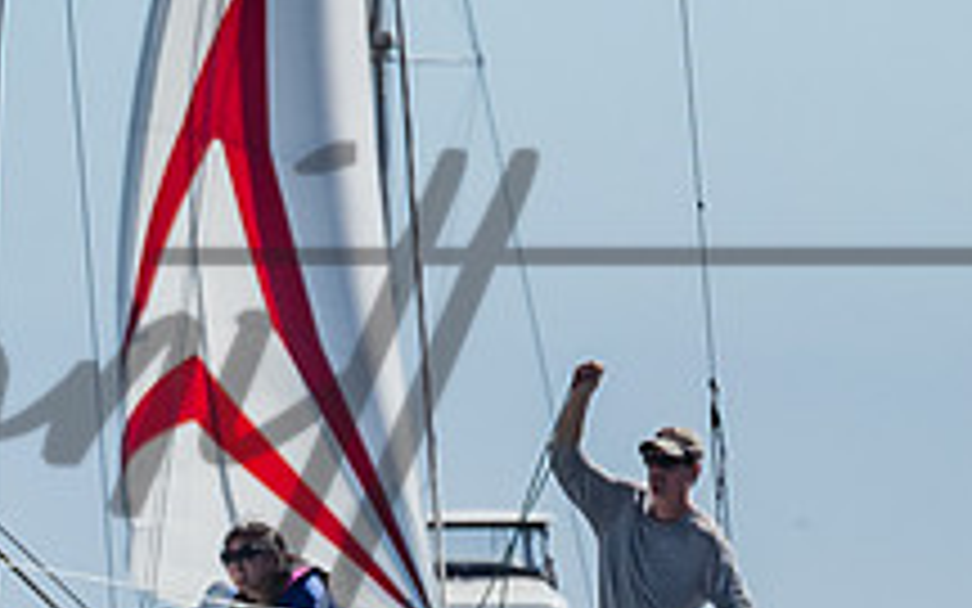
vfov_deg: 1.5
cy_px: 300
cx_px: -553
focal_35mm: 906
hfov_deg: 2.3
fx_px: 24000
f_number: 6.3
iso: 160
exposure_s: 1/640
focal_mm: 110
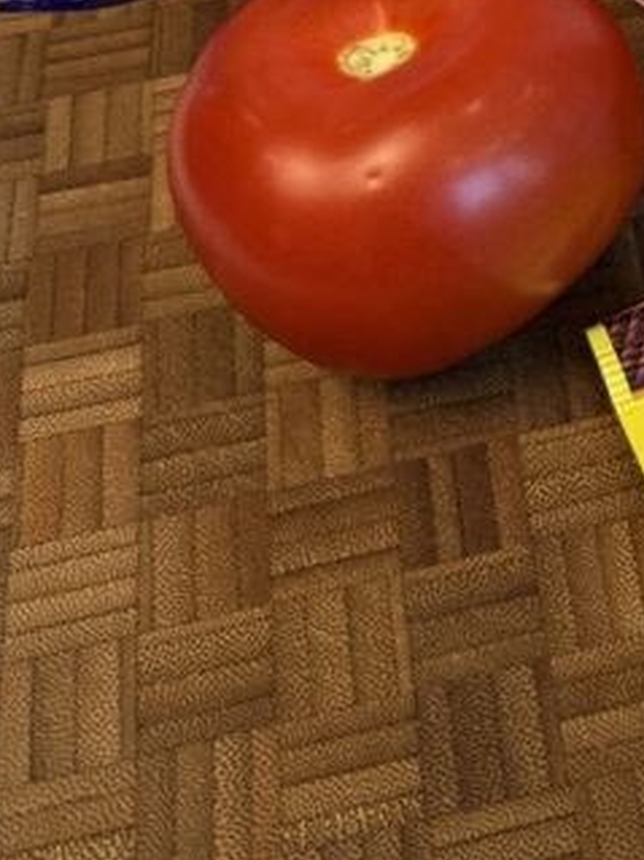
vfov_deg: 23.5
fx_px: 1911
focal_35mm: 77
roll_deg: +0.7
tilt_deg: -40.6
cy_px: -121
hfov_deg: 17.5
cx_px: 915
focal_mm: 6.76
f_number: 1.78
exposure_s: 1/203
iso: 64
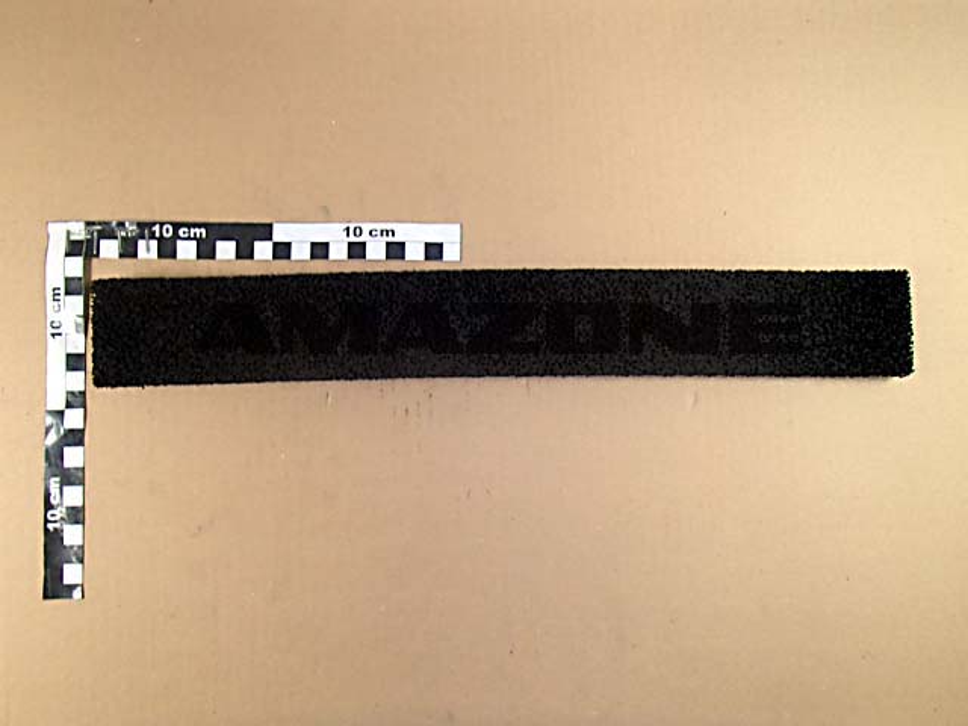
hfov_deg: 63.4
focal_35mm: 28
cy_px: 363
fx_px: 783
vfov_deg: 49.7
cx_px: 484
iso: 200
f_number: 3.9
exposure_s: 1/50
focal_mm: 5
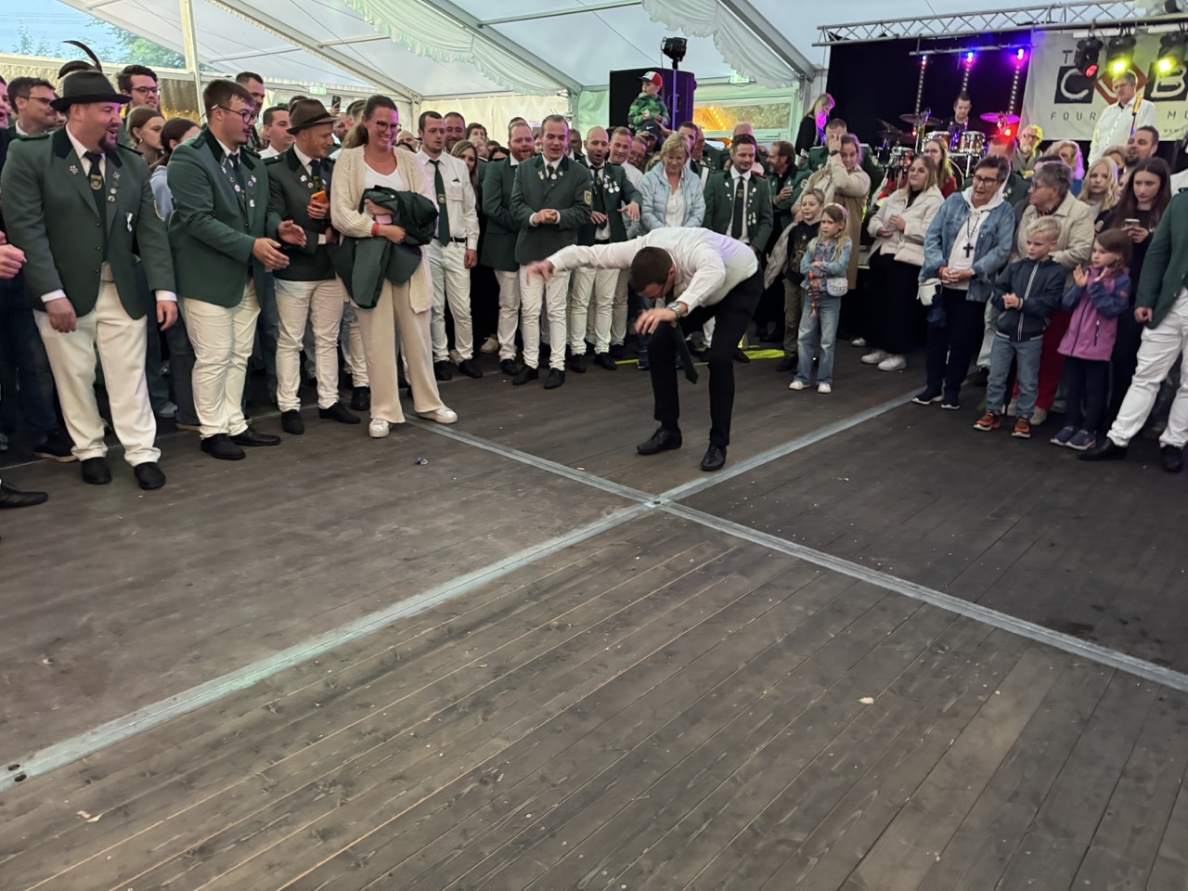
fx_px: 824
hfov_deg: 71.6
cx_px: 594
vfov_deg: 56.8
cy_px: 446
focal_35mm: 24
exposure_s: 1/39
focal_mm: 6.76
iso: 1000
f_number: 1.78
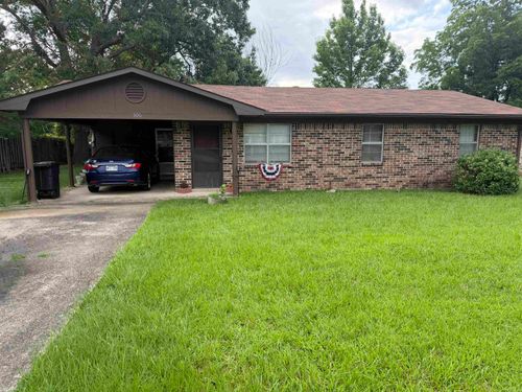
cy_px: 196
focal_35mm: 24
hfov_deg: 71.6
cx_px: 261
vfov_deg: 56.8
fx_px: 362
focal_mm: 6.76
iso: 100
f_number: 1.78
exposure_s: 1/448
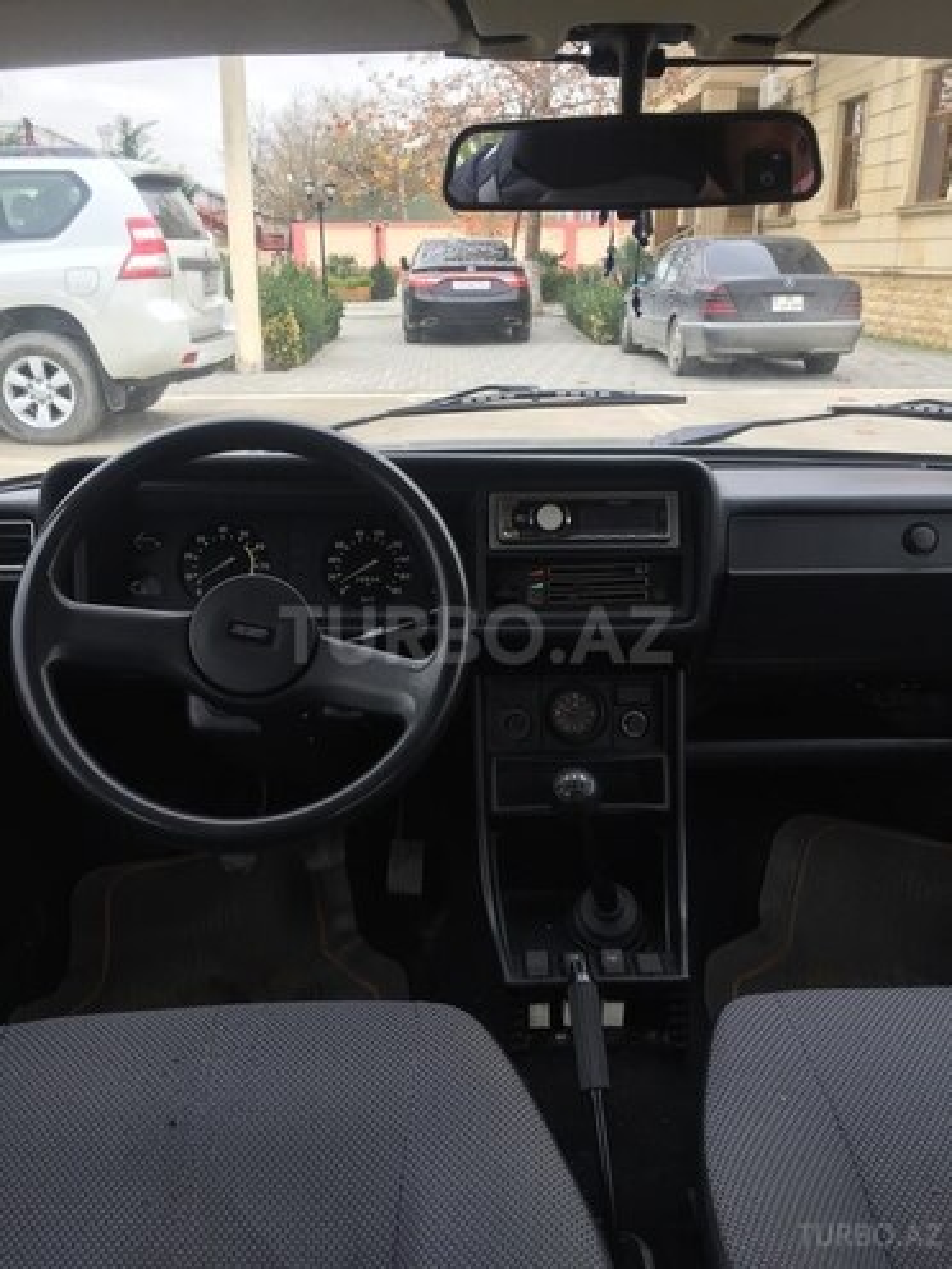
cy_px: 634
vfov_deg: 61.7
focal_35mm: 29
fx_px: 1063
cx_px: 476
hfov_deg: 48.2
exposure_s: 1/100
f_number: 2.2
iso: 50
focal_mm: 4.15
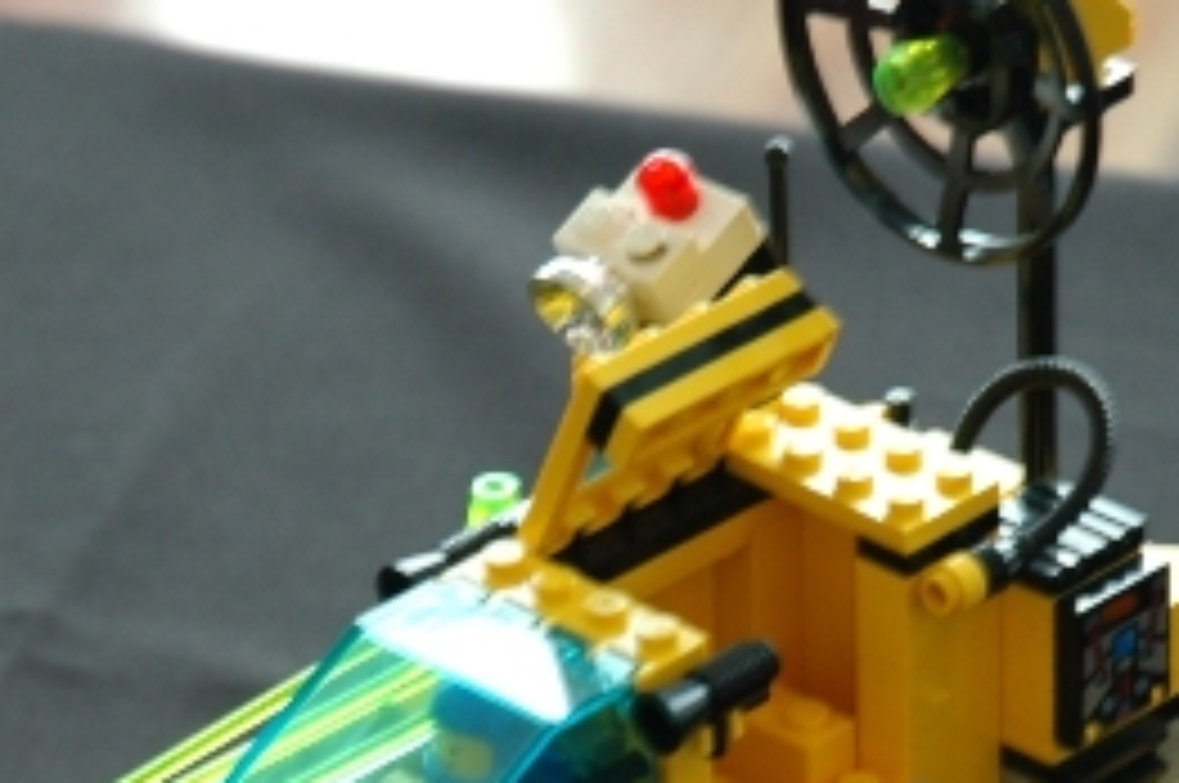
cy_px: 929
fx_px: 8995
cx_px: 567
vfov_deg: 5.0
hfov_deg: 7.5
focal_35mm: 275
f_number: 4.5
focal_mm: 60
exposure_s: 1/15
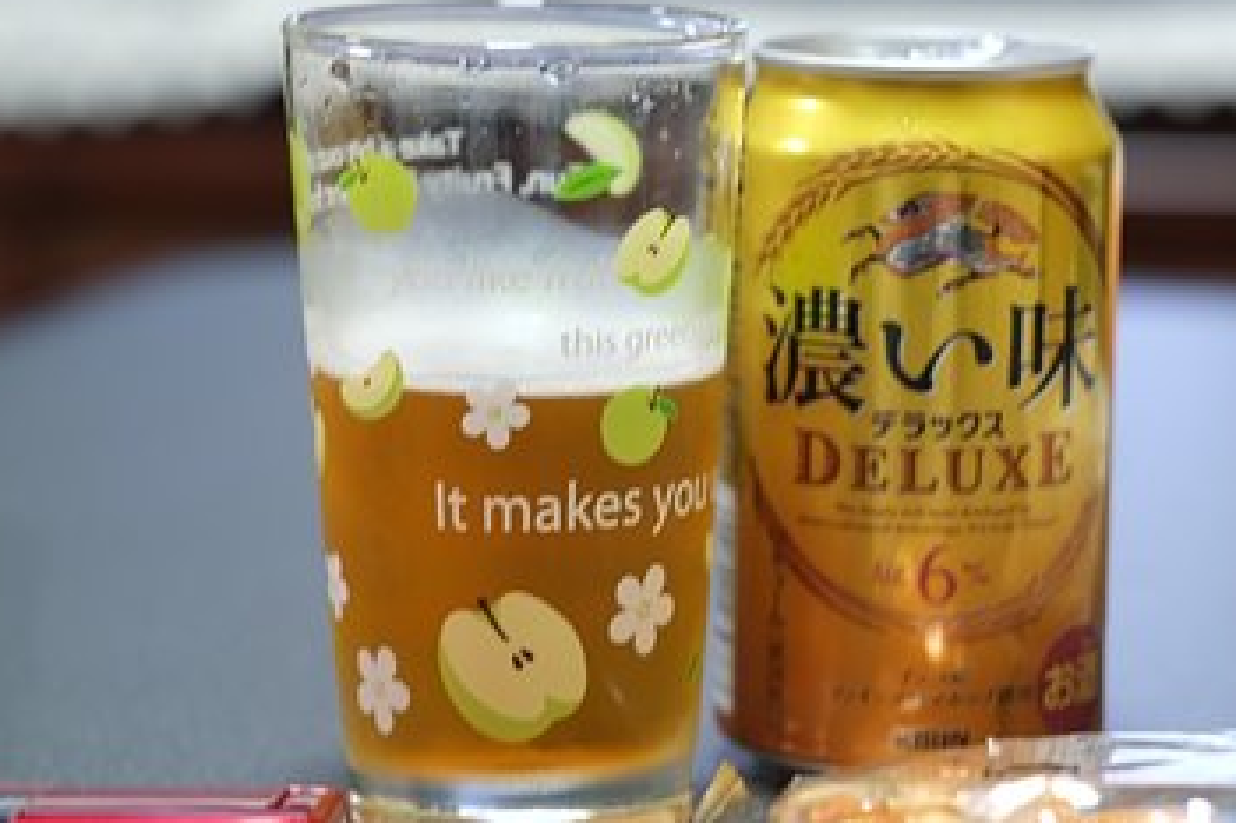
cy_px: 436
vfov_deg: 11.1
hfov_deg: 16.7
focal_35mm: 123
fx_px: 4221
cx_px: 533
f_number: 2.8
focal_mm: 56
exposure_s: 1/4.5
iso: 200
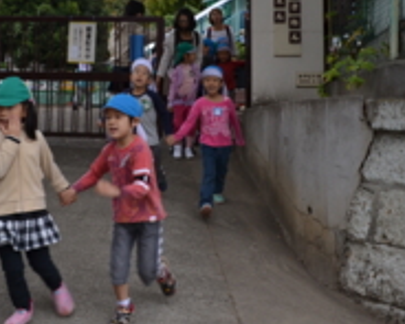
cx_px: 169
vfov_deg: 27.0
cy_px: 61
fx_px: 659
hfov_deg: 34.1
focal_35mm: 55
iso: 200
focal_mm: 18
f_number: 5.6
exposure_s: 1/125
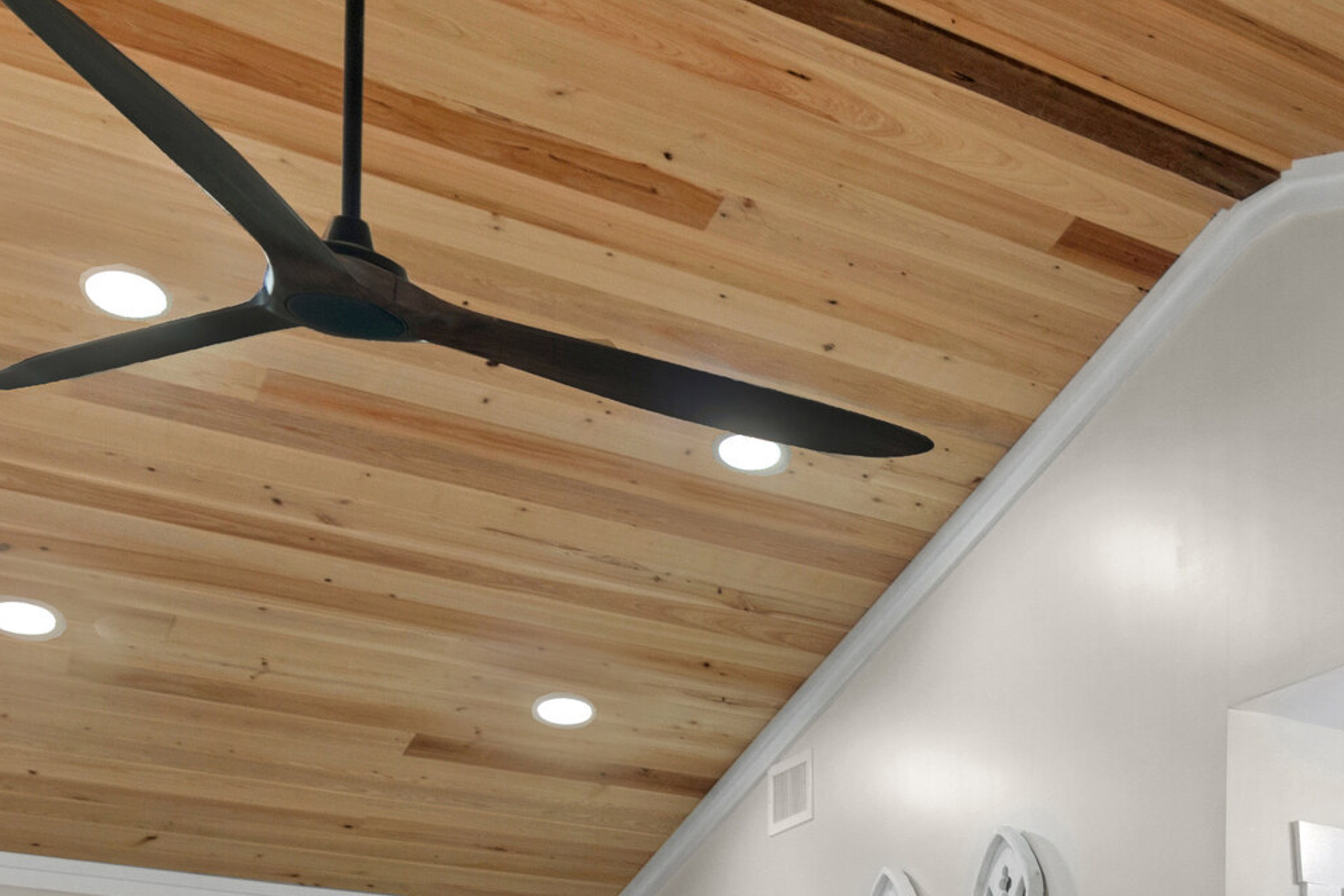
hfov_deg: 29.7
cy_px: 1356
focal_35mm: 55
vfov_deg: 20.8
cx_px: 1706
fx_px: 2053
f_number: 7.1
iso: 250
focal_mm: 12
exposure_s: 1/8
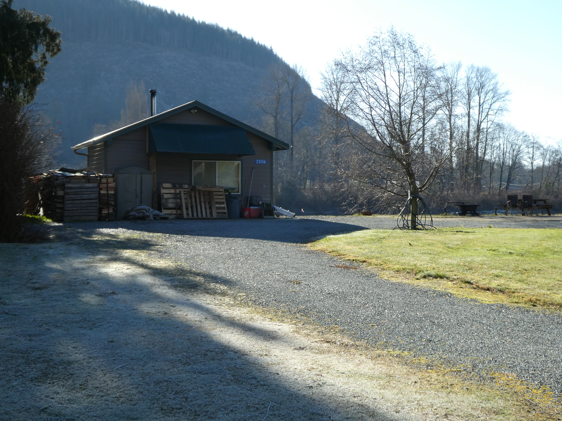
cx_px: 281
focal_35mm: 50
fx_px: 812
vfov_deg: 29.1
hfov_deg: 38.2
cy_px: 210
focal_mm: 9
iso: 80
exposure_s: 1/320
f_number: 4.1
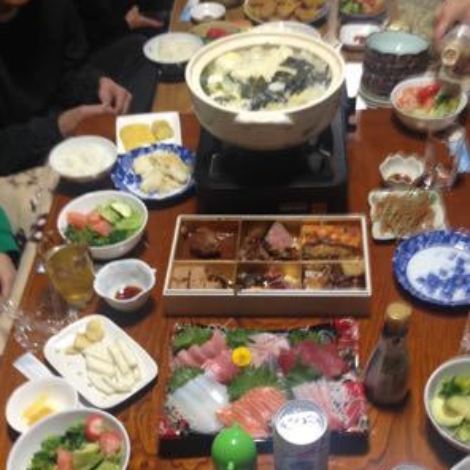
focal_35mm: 46
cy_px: 315
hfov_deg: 36.7
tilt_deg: -50.0
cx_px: 275
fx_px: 707
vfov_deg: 36.4
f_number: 2.4
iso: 64
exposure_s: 1/20
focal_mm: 4.12
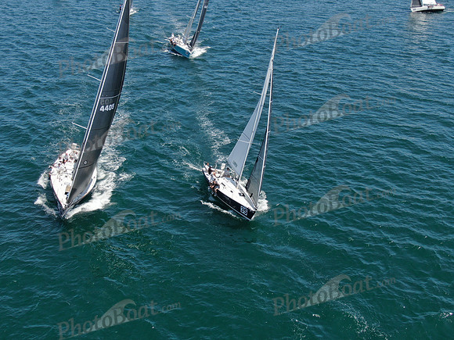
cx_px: 227
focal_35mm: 43
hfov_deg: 43.9
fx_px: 564
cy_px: 170
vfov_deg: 33.6
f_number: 3.6
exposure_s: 1/800
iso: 100
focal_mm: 7.39
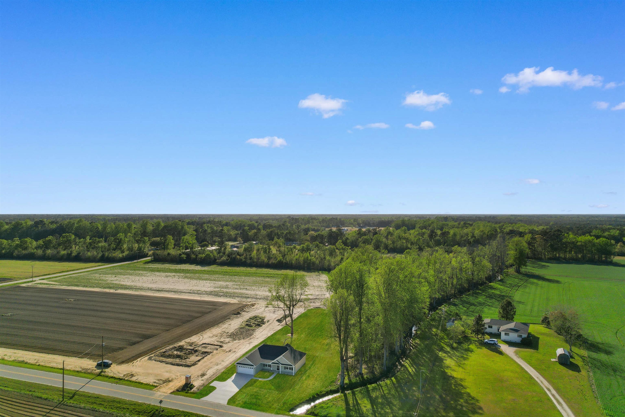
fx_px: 382
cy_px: 208
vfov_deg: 57.2
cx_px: 312
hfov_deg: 78.6
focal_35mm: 22
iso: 100
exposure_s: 1/1500
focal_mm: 8.38
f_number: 2.8
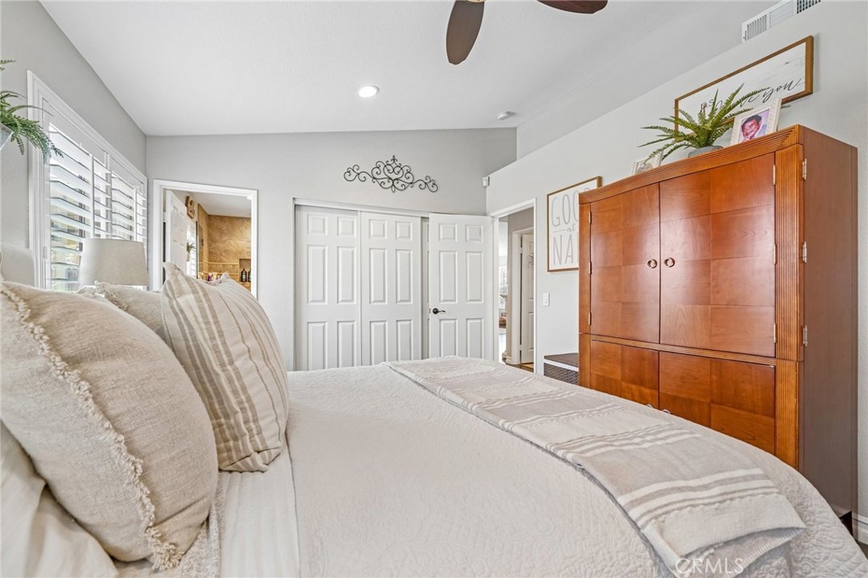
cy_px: 289
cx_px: 434
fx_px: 337
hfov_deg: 104.3
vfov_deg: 81.2
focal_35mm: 14
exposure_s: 1/15
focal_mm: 14
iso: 400
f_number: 8
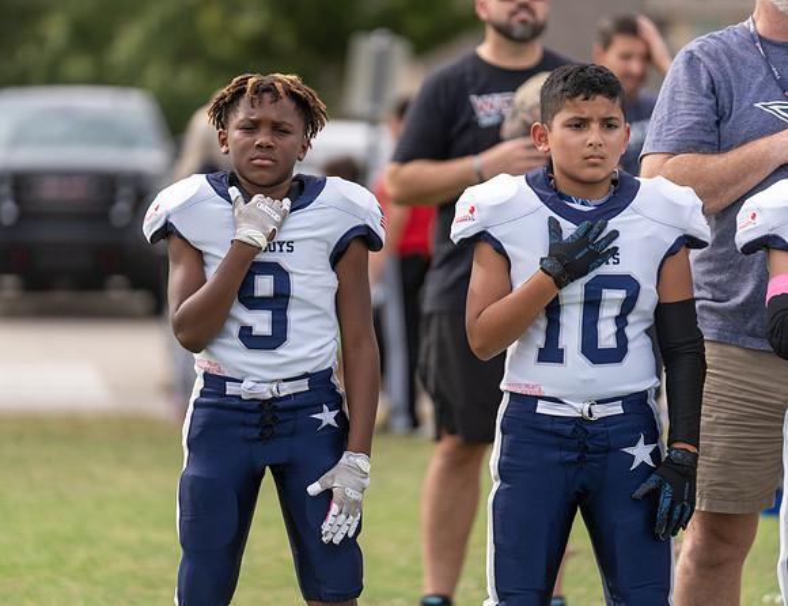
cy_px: 285
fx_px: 4968
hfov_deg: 9.1
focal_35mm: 216
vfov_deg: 7.0
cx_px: 307
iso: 160
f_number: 2.8
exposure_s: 1/1250
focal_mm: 186
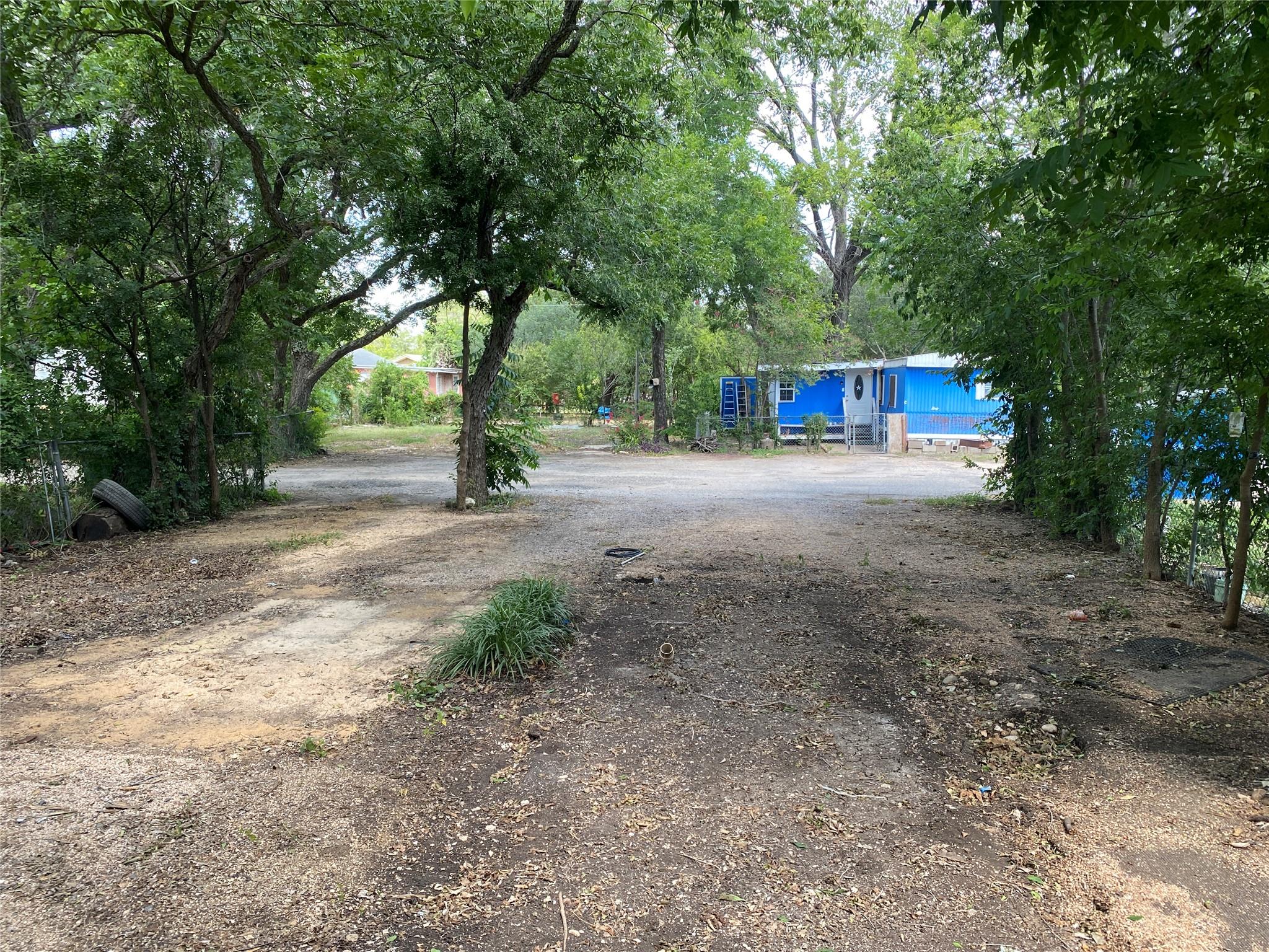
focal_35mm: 26
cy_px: 476
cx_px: 634
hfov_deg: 67.3
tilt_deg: -7.7
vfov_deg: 53.1
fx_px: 953
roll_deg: +0.8
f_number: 1.8
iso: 32
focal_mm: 4.25
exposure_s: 1/169
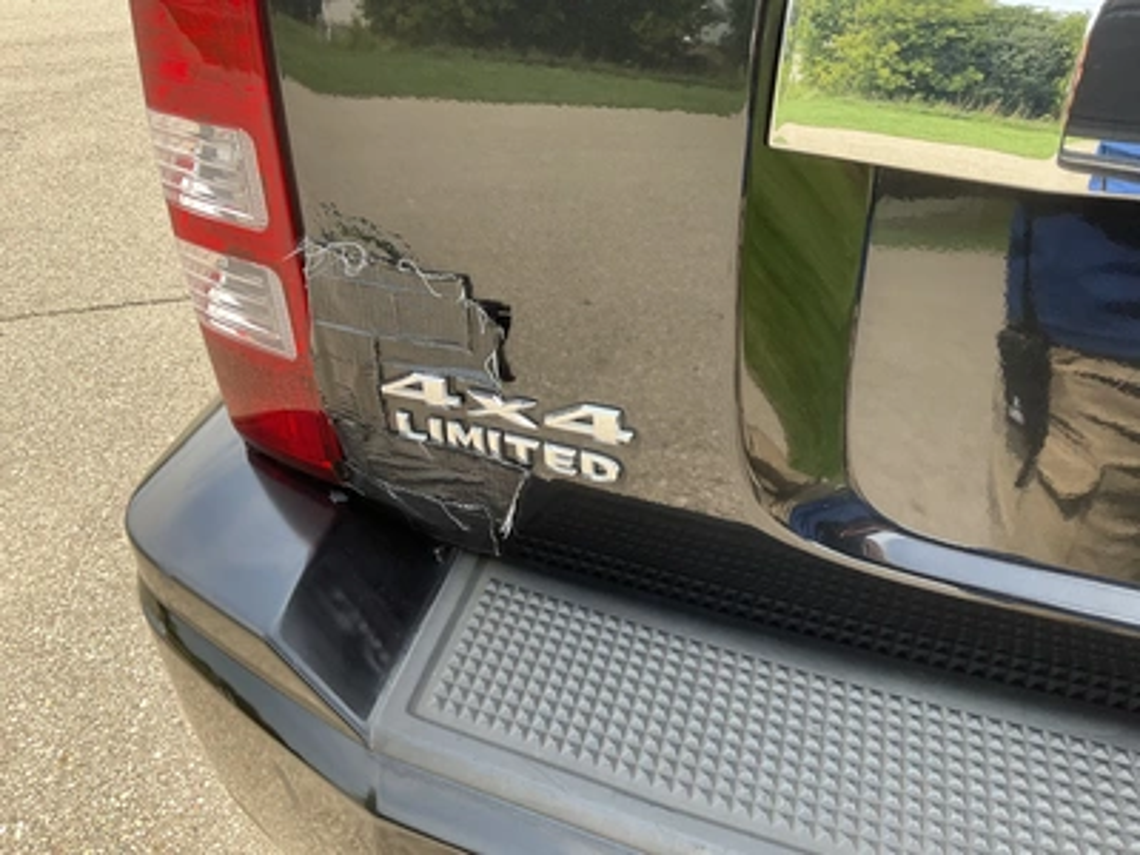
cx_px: 570
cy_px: 428
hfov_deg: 61.7
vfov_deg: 48.2
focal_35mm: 29
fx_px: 955
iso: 25
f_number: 1.8
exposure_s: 1/226
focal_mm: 3
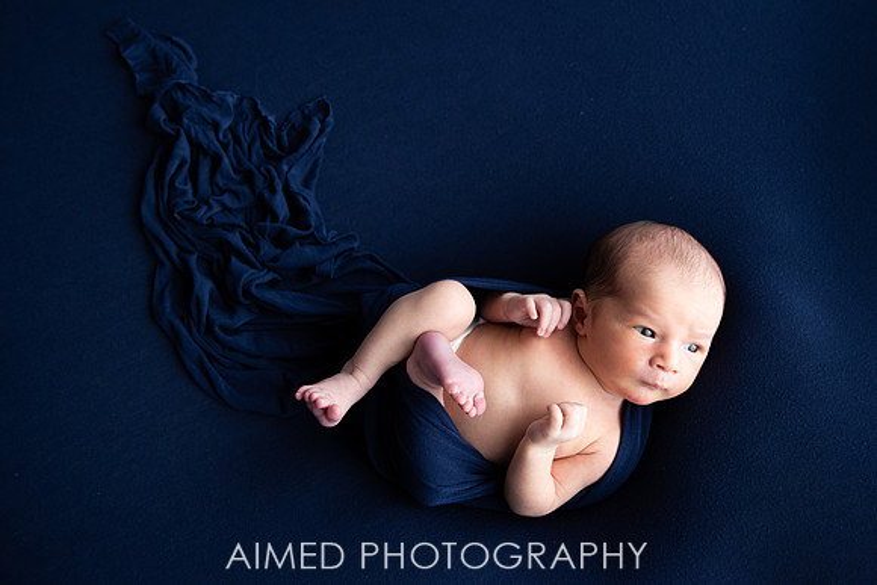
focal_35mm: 35
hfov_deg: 53.6
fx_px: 860
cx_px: 534
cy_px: 241
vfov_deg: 37.5
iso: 320
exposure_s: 1/160
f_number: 3.5
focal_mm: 29
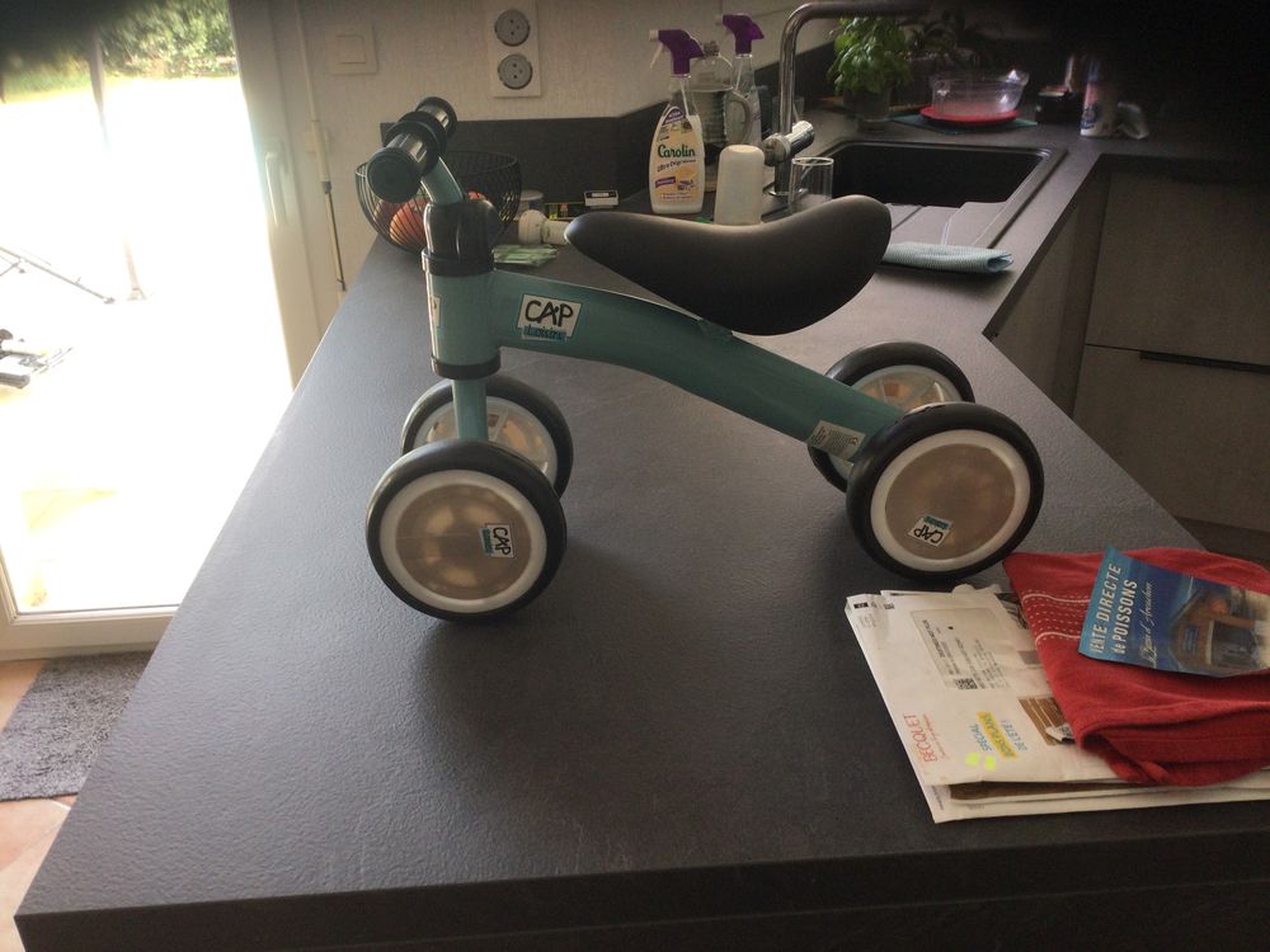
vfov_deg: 45.4
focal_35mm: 31
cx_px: 635
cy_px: 476
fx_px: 1137
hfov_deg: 58.4
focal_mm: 3.3
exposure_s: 1/50
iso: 32
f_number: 2.4
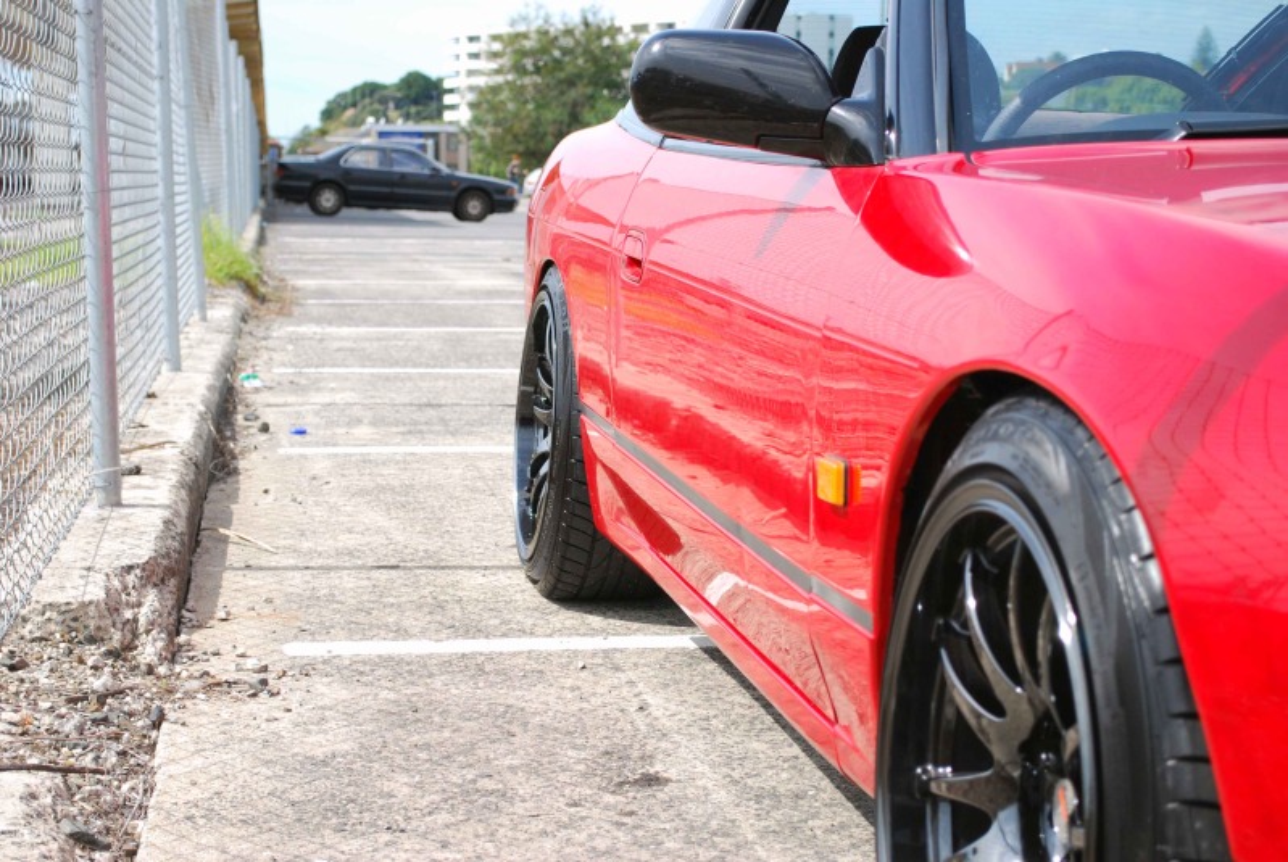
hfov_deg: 30.5
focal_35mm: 66
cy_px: 431
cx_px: 644
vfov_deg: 20.7
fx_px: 2364
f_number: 6.3
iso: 400
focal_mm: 44
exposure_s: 1/800
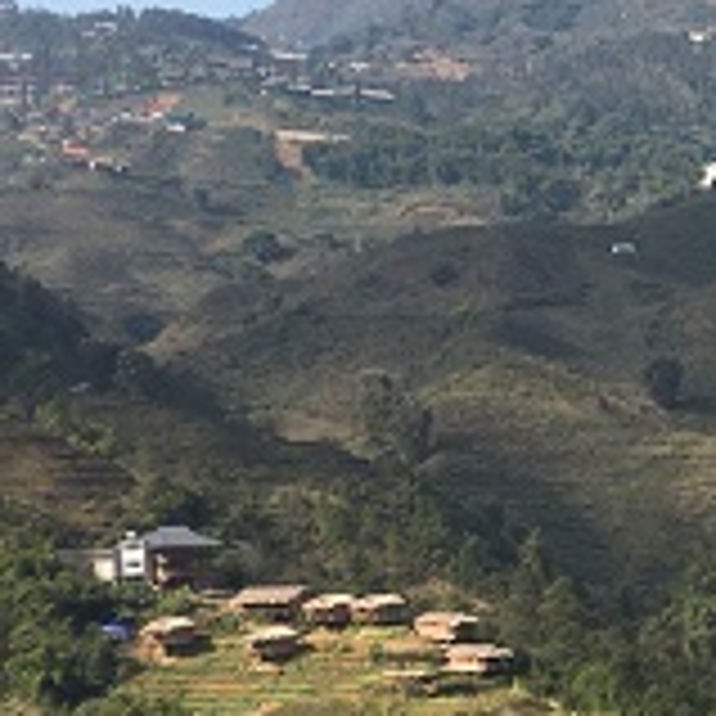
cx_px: 1324
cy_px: 453
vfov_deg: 15.4
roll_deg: +0.5
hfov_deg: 13.6
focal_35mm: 113
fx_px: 2644
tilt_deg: +1.0
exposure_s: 1/962
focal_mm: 4.15
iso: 25
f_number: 2.2
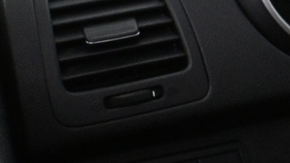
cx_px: 591
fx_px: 1084
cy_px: -48
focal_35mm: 141
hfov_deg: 13.1
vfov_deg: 8.5
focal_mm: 22
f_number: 4
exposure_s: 1/50
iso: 4000
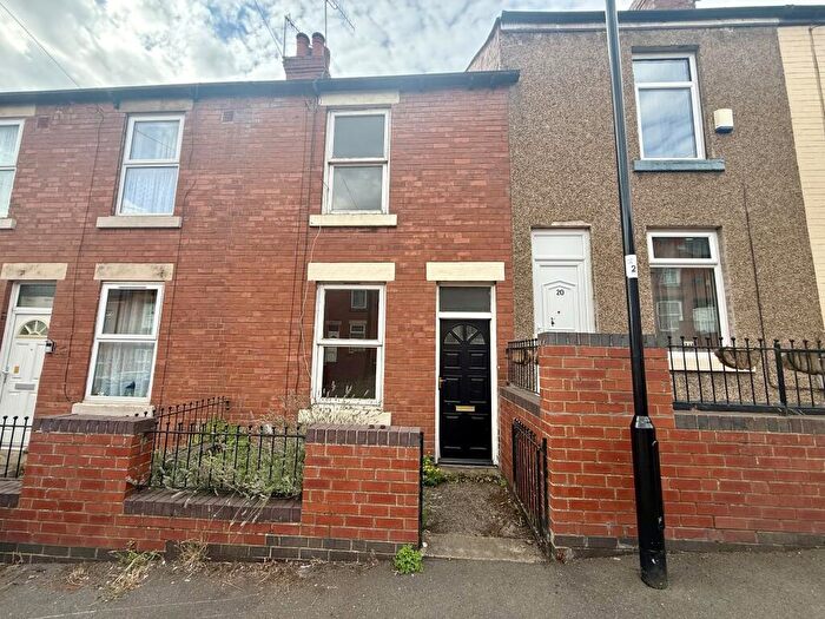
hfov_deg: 102.1
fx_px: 334
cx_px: 412
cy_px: 310
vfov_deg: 85.7
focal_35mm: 14
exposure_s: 1/549
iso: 50
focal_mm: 2.22
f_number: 2.2
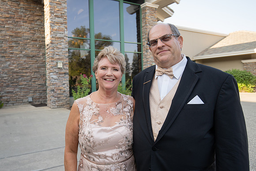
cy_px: 77
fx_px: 196
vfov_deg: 47.0
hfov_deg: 65.7
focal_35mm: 28
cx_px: 103
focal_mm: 23
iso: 320
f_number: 5.6
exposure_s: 1/250
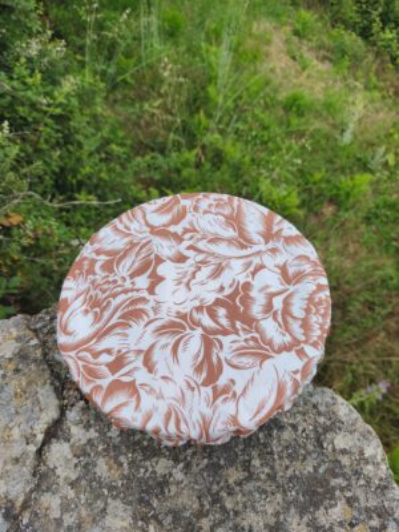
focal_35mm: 23
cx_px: 200
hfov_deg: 58.9
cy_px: 266
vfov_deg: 73.9
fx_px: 353
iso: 50
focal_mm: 6.18
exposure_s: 1/631
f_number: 1.65
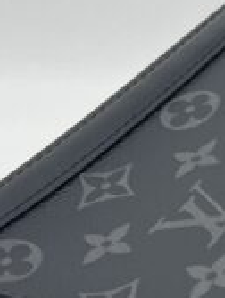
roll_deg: +4.8
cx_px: 455
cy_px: 289
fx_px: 1373
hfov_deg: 8.8
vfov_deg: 12.3
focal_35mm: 159
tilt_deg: -43.0
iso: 32
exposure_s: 1/100
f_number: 1.5
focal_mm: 5.7
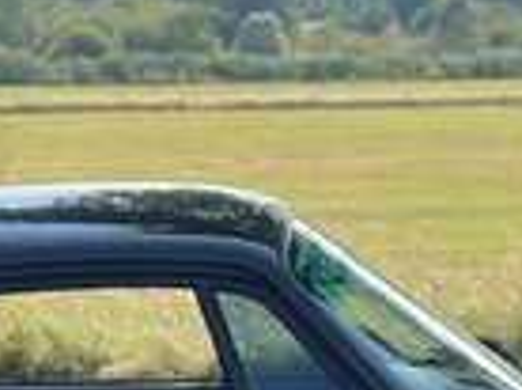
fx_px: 2183
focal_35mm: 145
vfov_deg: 9.8
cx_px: 144
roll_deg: +0.2
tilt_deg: -16.2
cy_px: 644
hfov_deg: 13.6
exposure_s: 1/1344
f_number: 1.5
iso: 50
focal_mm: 5.7
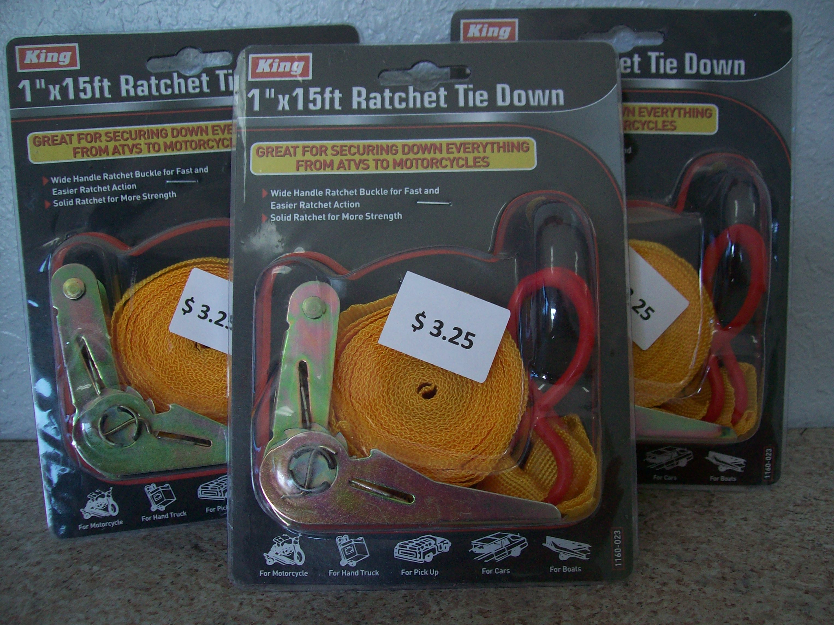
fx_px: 867
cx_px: 417
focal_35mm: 36
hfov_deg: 51.4
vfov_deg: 39.7
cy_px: 312
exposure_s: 1/104
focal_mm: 6
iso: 80
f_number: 2.7
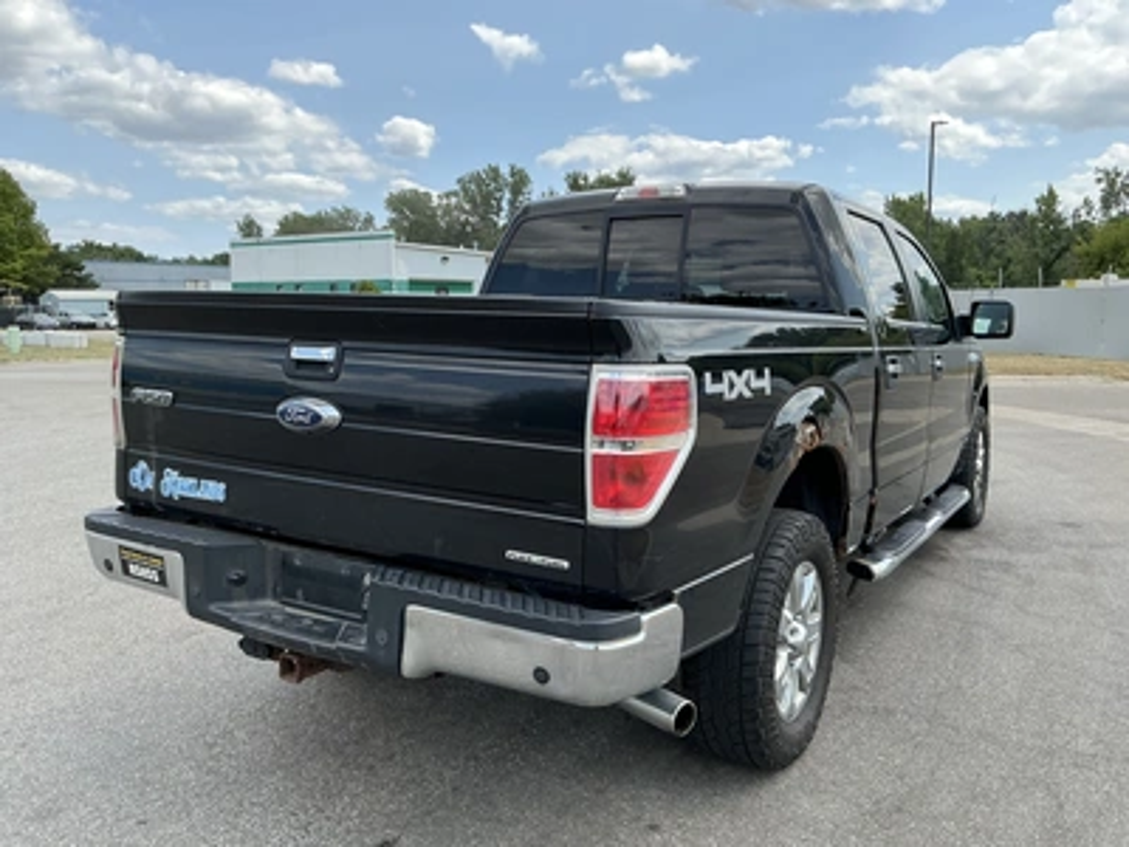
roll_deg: +0.1
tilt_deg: -3.8
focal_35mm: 28
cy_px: 424
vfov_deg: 49.7
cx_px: 564
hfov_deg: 63.4
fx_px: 913
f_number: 1.8
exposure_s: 1/1144
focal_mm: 3
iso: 25
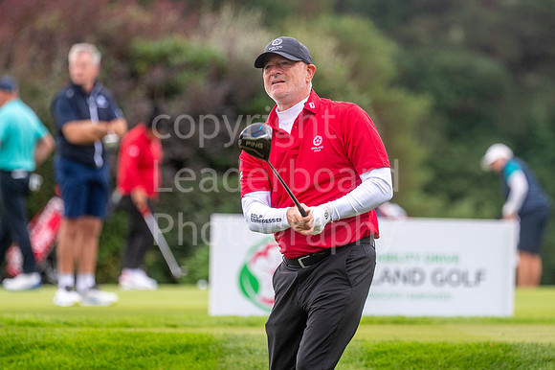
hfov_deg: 4.6
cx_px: 278
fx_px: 6933
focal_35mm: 450
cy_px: 185
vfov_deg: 3.1
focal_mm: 300
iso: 400
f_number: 4.5
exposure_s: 1/1000
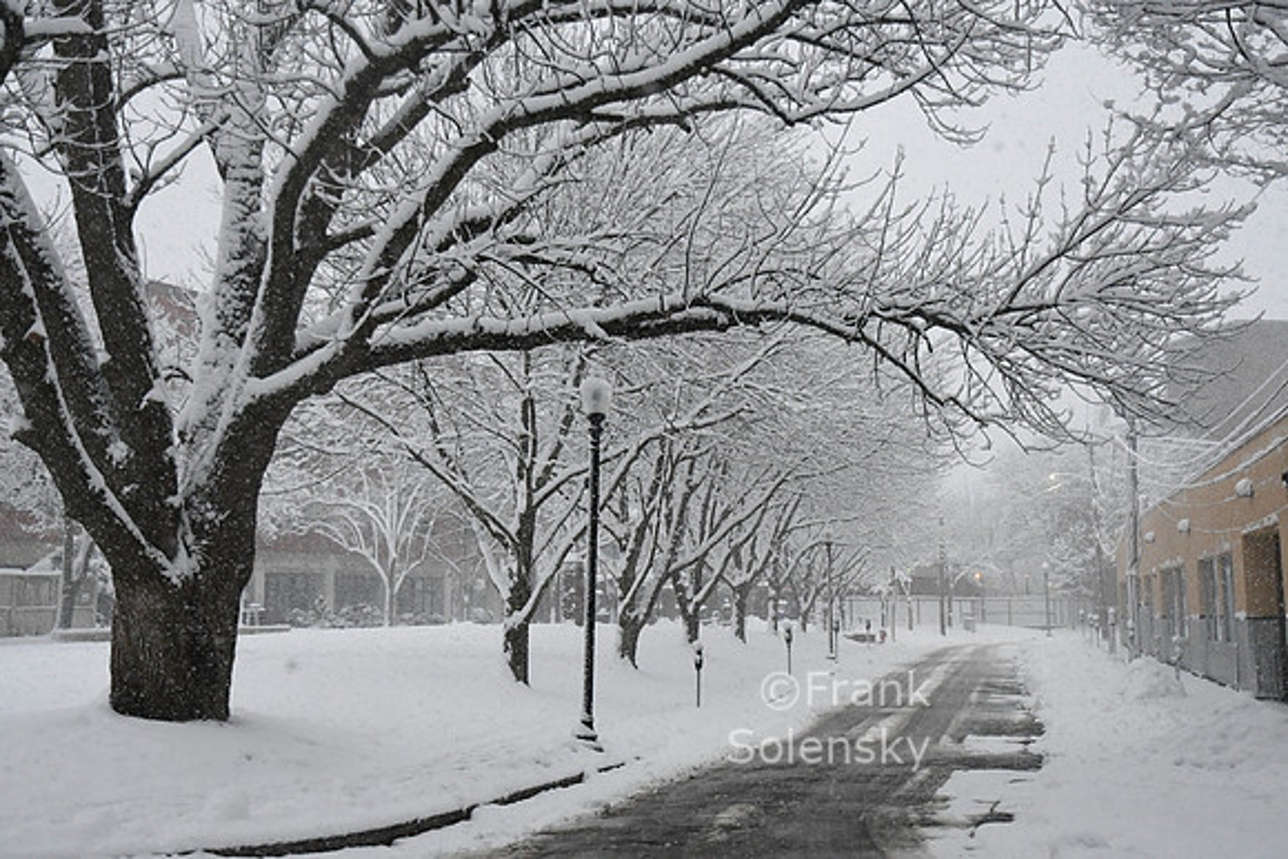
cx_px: 644
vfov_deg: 31.9
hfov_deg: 46.4
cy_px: 430
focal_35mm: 42
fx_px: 1503
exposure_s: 1/800
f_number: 4
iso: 4000
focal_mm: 28
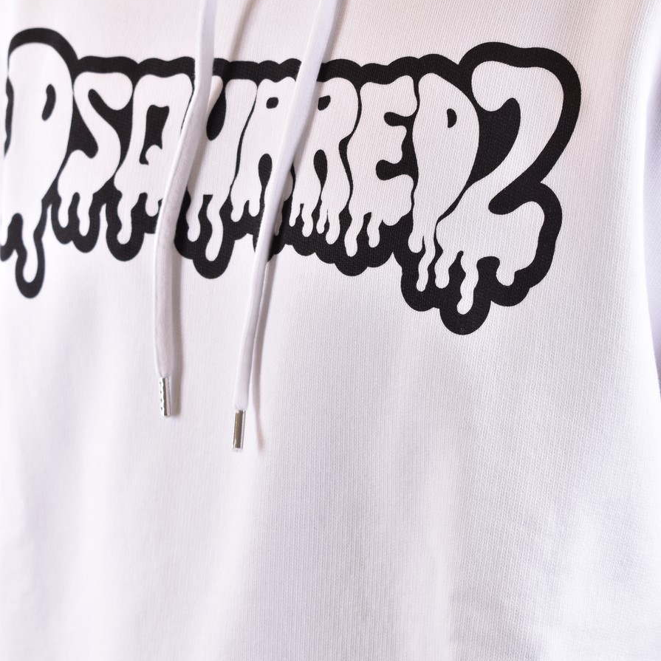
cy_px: 227
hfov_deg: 17.4
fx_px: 2160
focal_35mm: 100
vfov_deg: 17.4
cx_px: 332
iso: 320
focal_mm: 52
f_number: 7.1
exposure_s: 1/60
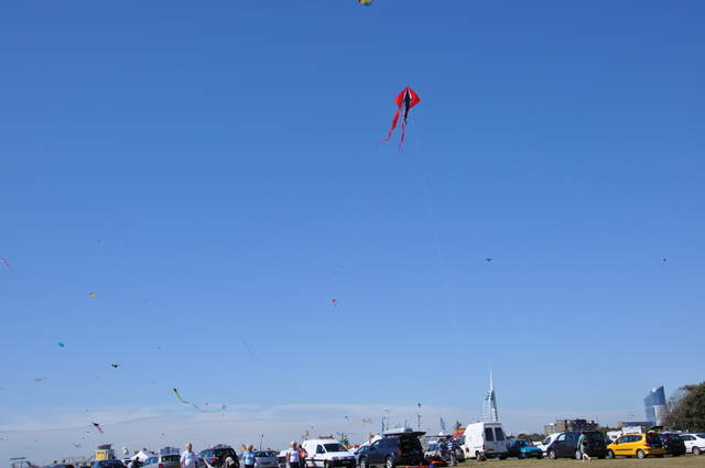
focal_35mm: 42
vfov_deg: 31.8
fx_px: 821
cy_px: 234
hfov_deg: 46.5
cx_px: 352
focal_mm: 28
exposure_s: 1/400
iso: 200
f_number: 10
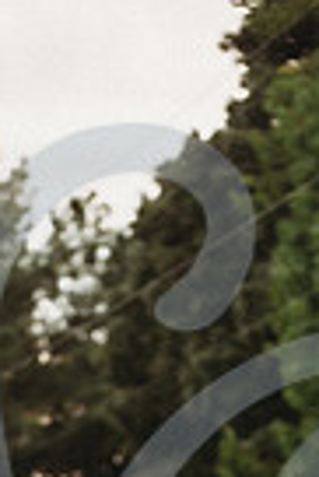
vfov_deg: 5.2
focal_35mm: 396
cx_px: 46
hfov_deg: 3.5
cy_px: 716
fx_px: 5250
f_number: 2.8
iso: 100
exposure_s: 1/200
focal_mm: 120
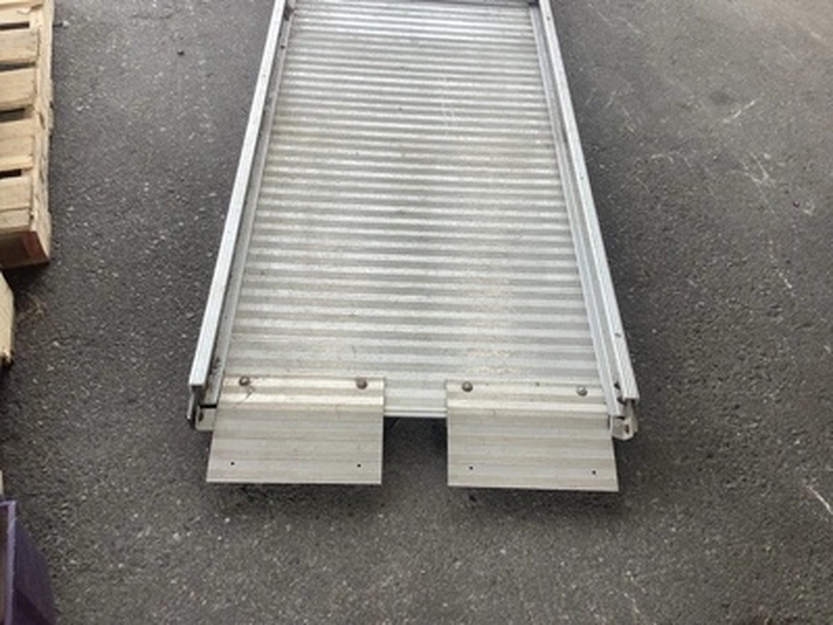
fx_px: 746
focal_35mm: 31
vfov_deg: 45.4
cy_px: 312
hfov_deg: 58.4
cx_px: 416
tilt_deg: -54.2
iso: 25
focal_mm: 3.3
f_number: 2.4
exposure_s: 1/210
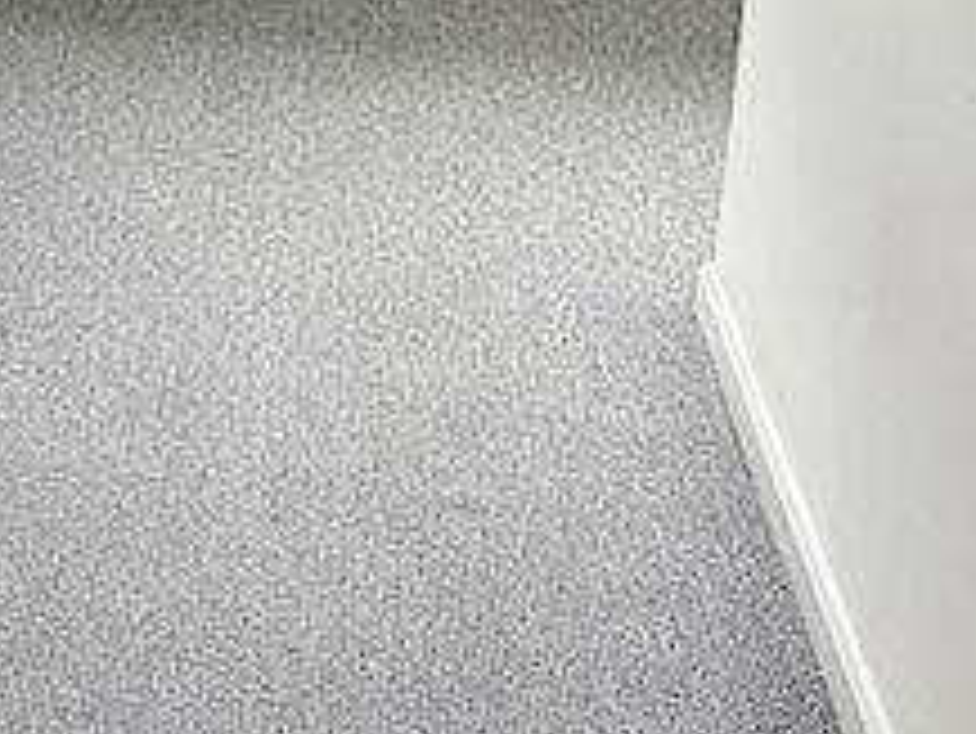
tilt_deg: -15.9
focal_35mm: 66
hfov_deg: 27.7
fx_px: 1862
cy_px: -329
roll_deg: +0.7
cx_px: 4
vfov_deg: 19.7
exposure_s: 1/180
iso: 50
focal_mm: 2.22
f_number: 2.2
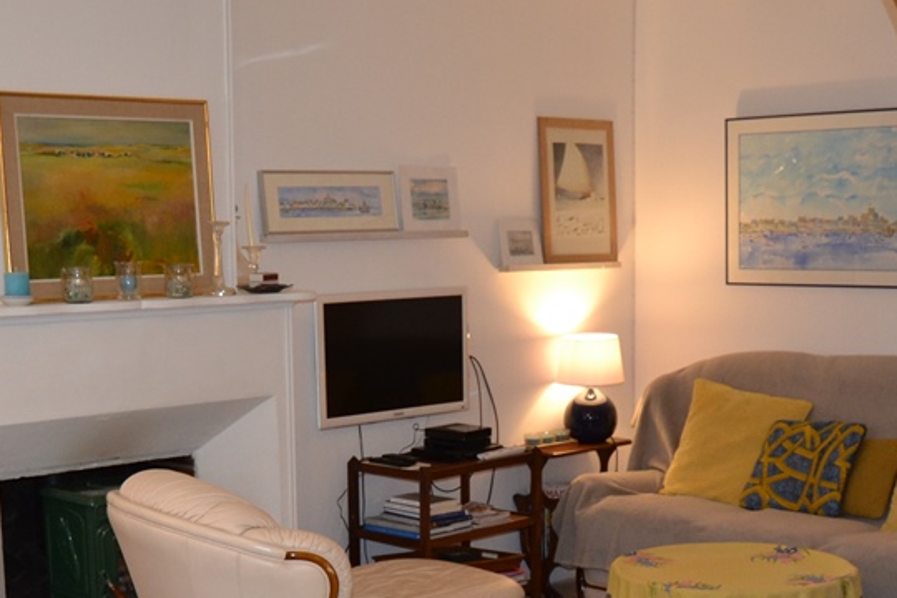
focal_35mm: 60
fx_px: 1495
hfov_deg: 33.3
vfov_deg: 21.8
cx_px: 359
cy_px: 596
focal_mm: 18
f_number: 3.5
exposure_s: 1/60
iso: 900
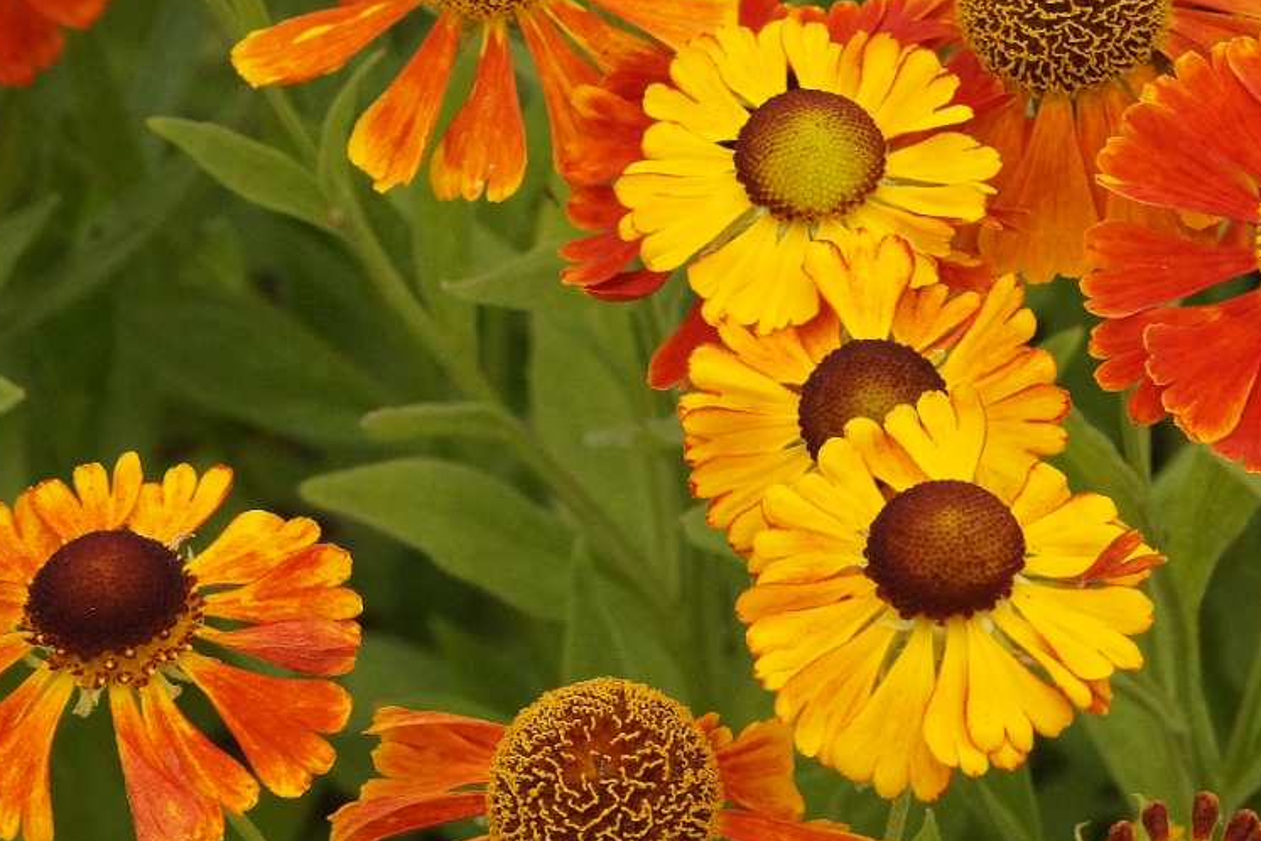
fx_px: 8441
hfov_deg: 8.5
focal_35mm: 241
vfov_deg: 5.7
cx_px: 746
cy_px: 498
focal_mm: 100
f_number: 13
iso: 1600
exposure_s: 1/160
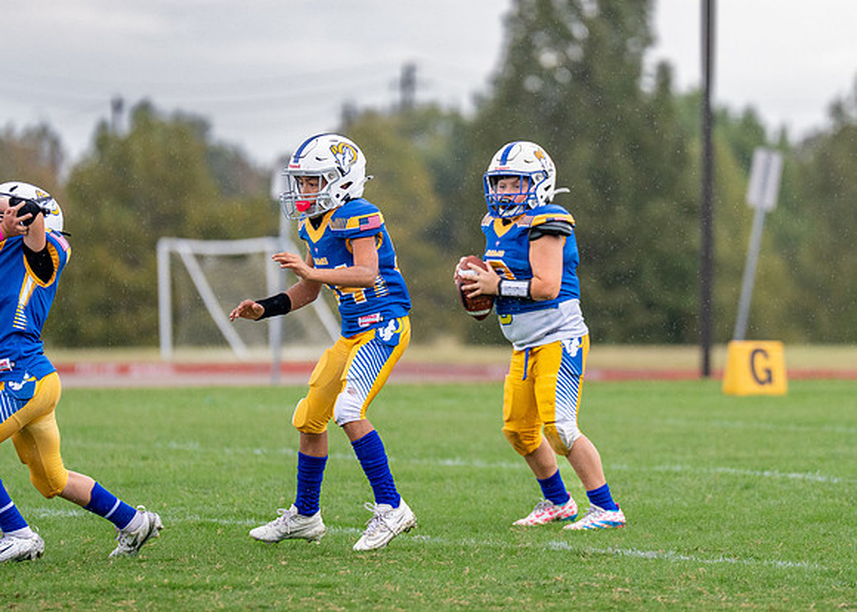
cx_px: 524
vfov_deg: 3.9
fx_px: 9027
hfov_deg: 5.4
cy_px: 284
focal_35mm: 371
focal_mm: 200
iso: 500
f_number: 2.8
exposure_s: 1/1600
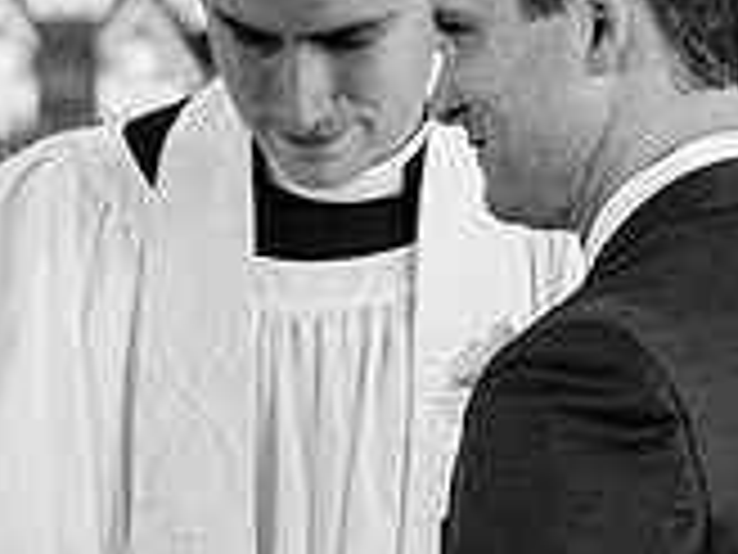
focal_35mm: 883
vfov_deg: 1.7
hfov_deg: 2.2
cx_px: 150
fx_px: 18825
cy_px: 143
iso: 2000
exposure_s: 1/100
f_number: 3.2
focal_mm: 200
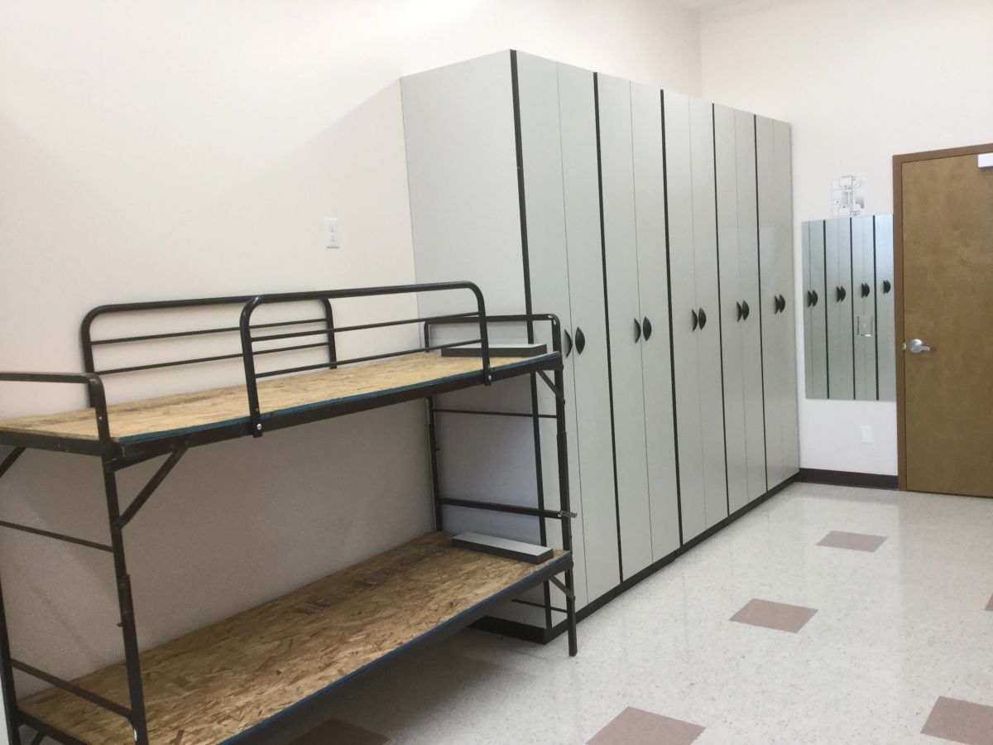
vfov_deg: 45.4
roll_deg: +4.3
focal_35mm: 31
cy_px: 372
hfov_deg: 58.4
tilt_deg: -7.7
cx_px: 496
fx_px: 889
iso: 32
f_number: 2.4
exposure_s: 1/30
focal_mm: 3.3
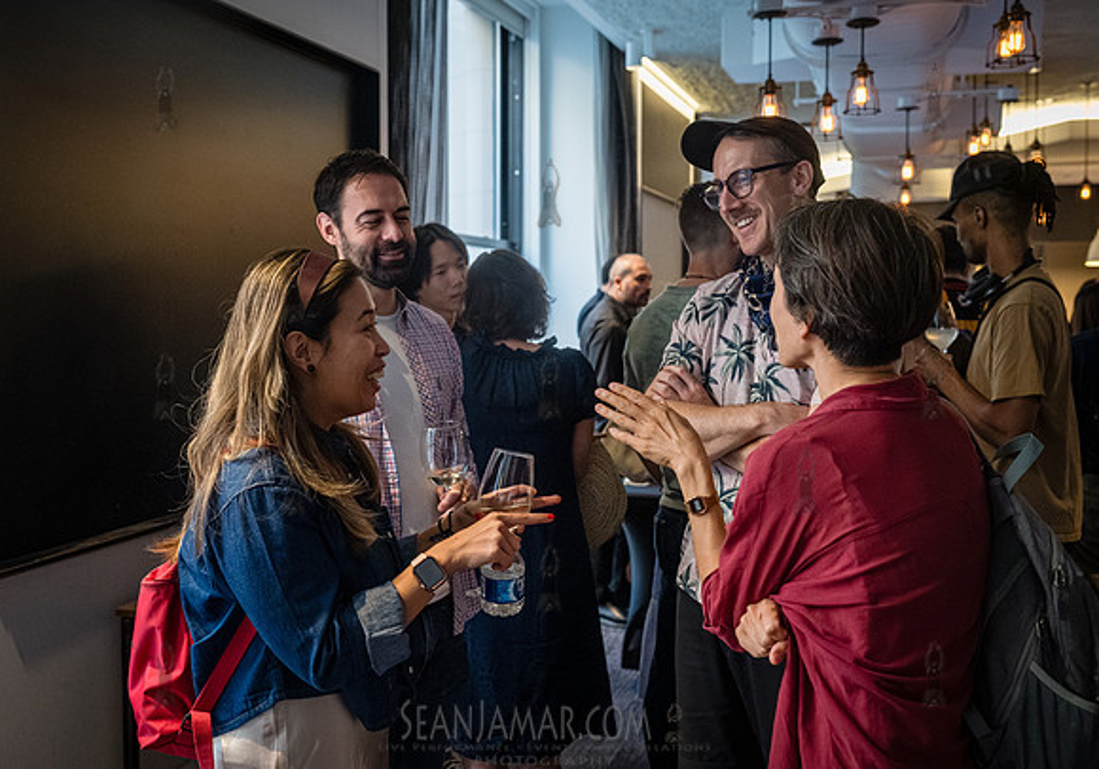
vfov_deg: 35.9
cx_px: 487
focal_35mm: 38
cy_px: 362
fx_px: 1189
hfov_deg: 49.5
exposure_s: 1/250
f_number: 4
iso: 5000
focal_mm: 35
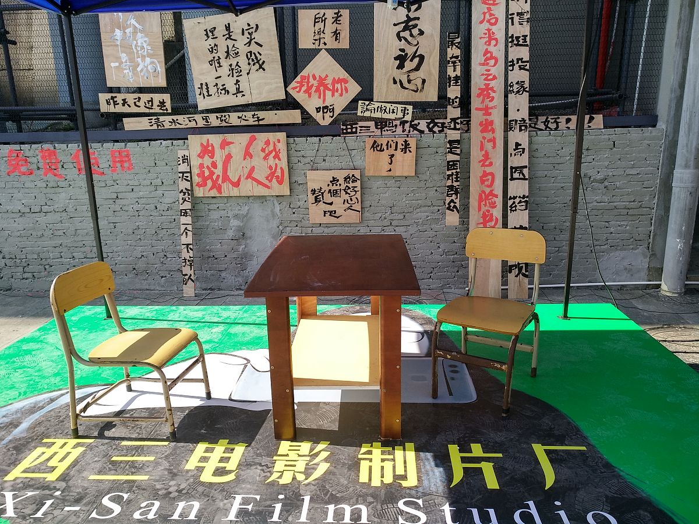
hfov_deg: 76.4
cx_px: 350
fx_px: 444
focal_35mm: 22
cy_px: 262
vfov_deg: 61.1
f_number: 2.2
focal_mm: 3.81
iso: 125
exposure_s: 1/568
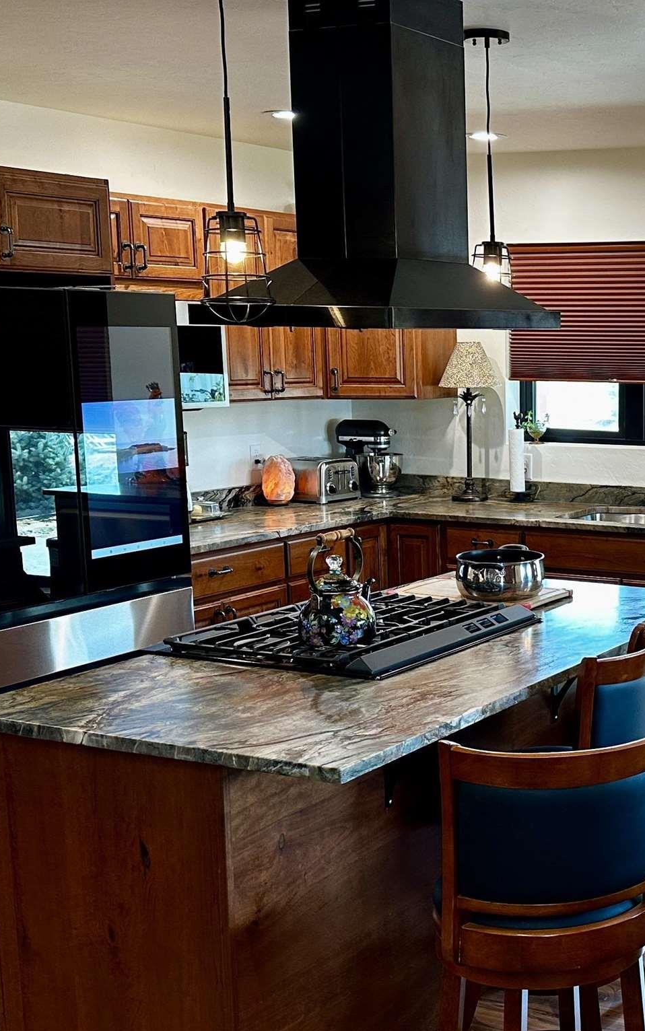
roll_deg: -0.2
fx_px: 1434
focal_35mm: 51
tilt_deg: -9.9
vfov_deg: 39.5
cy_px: 581
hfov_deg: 24.1
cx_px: 669
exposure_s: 1/60
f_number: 1.78
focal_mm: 6.86
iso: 125
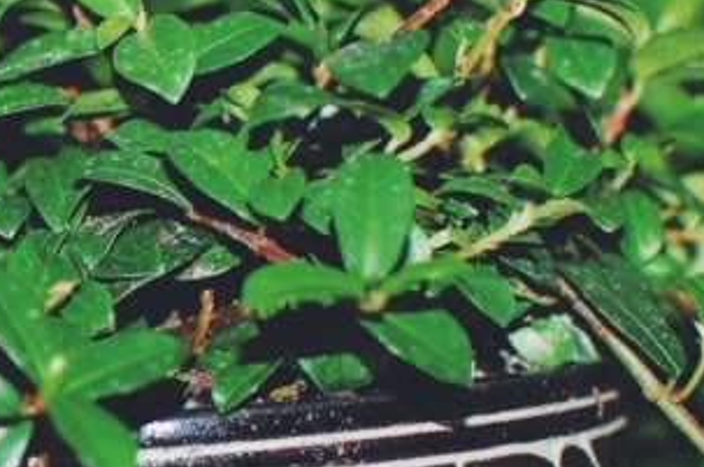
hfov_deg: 11.2
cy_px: 375
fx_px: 3469
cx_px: -328
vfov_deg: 7.7
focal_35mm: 178
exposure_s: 1/60
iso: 400
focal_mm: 35
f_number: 2.8
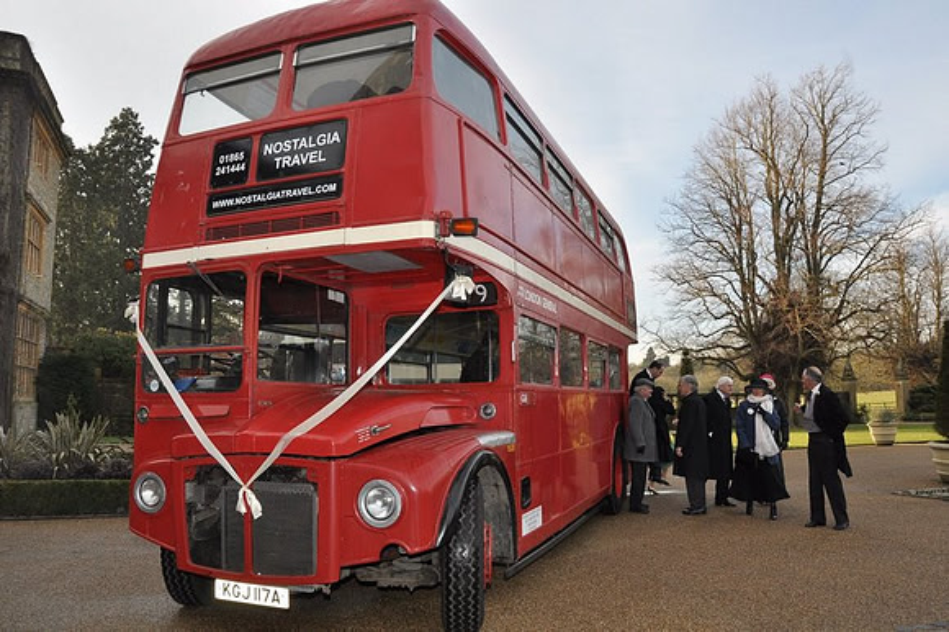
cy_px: 316
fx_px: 711
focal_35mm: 27
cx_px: 474
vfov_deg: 47.9
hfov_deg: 67.4
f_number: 11
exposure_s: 1/200
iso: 500
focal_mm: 18
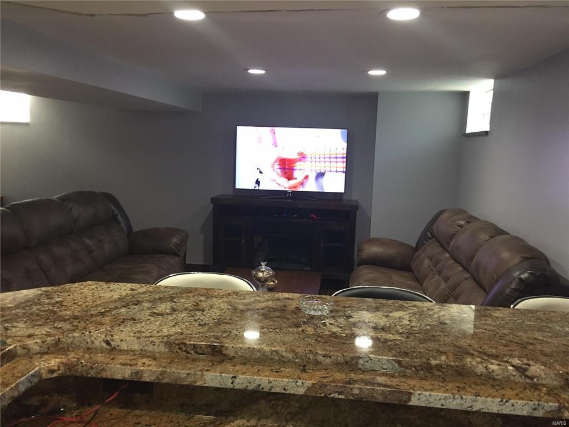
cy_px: 214
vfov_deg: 48.2
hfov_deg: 61.7
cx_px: 284
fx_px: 477
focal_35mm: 29
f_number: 2.2
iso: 125
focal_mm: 4.15
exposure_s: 1/30
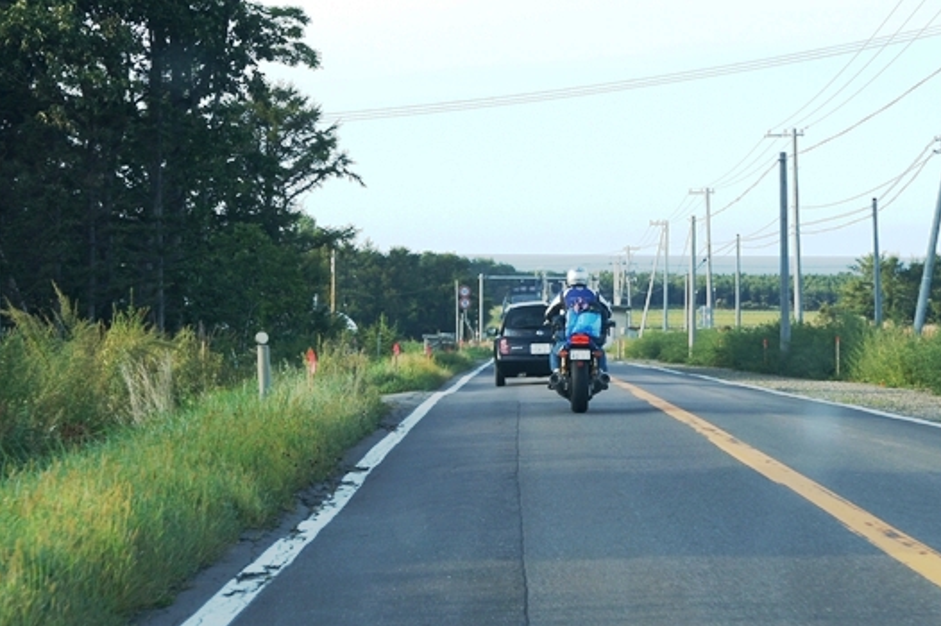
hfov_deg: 18.0
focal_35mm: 114
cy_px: 229
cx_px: 521
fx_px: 2978
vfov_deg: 12.0
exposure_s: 1/250
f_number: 6.3
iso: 200
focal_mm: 50
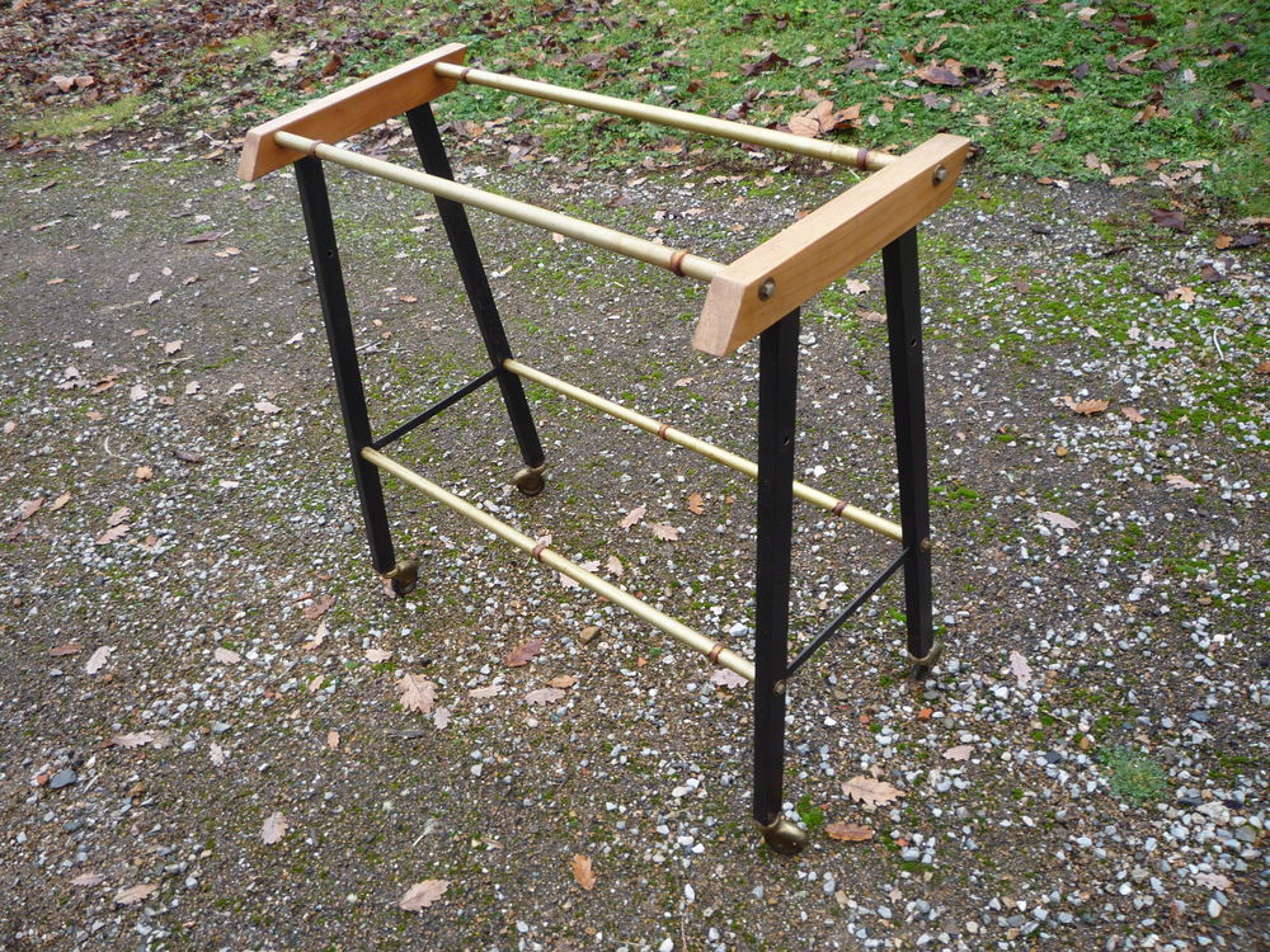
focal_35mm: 30
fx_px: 1101
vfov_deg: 46.8
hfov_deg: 60.0
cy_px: 476
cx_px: 635
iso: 100
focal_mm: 5.2
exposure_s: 1/50
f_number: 3.3
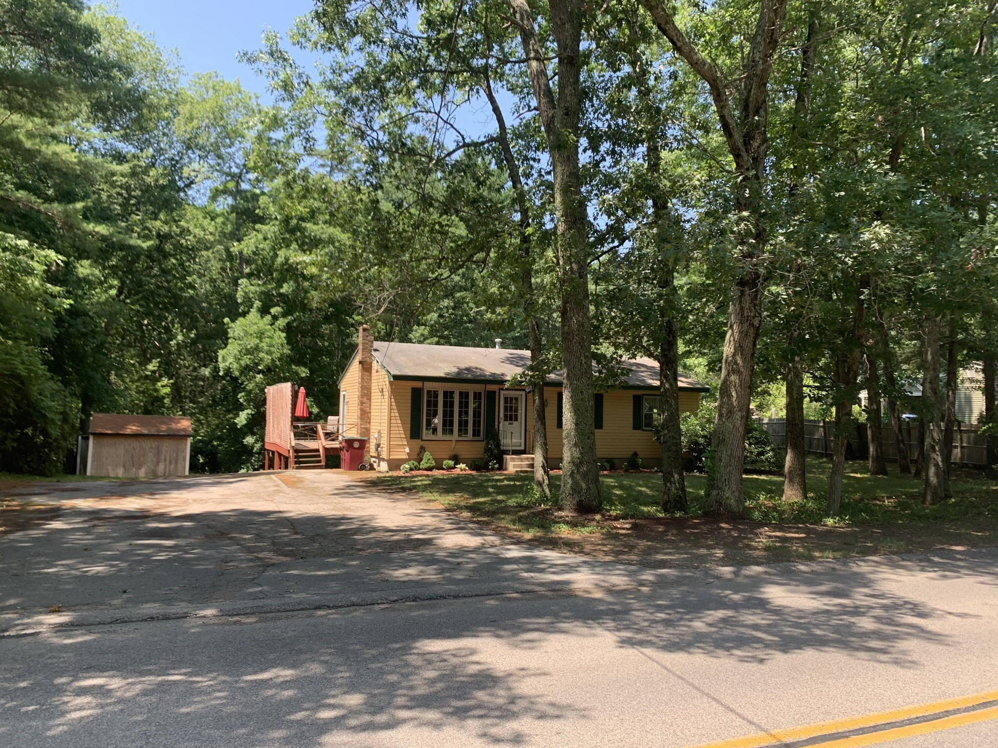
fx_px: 750
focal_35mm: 26
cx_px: 499
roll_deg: -1.9
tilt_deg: +1.0
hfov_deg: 67.3
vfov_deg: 53.1
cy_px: 374
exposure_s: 1/374
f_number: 1.8
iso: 25
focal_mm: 4.25
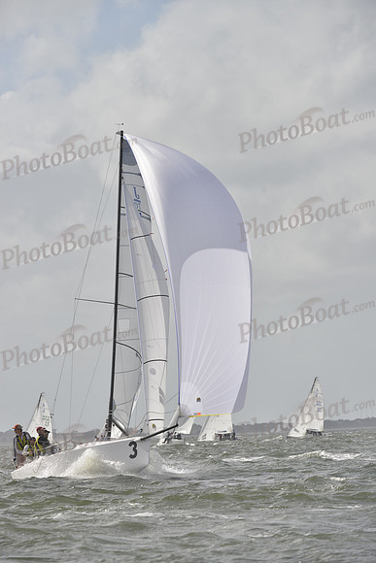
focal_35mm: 240
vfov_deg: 8.6
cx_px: 188
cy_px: 282
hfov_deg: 5.7
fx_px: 3757
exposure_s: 1/1600
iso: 400
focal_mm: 240
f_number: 10
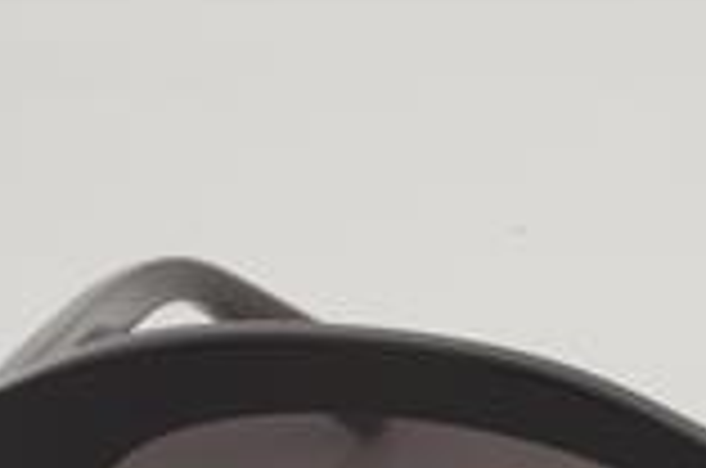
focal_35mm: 210
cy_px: 567
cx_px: 850
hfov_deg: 9.7
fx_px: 4115
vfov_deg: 6.5
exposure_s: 1/3
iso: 100
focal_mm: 55
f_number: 32
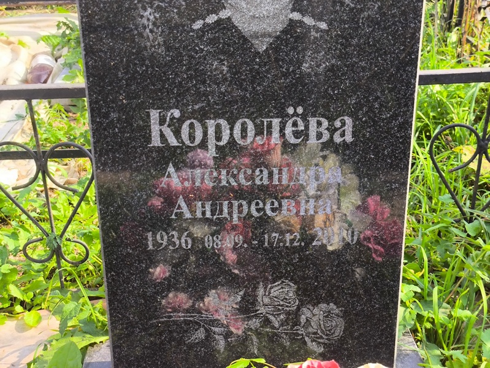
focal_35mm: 50
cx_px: 245
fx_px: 708
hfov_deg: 38.2
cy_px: 184
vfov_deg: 29.1
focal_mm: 4.71
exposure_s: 1/411
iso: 50
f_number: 1.7
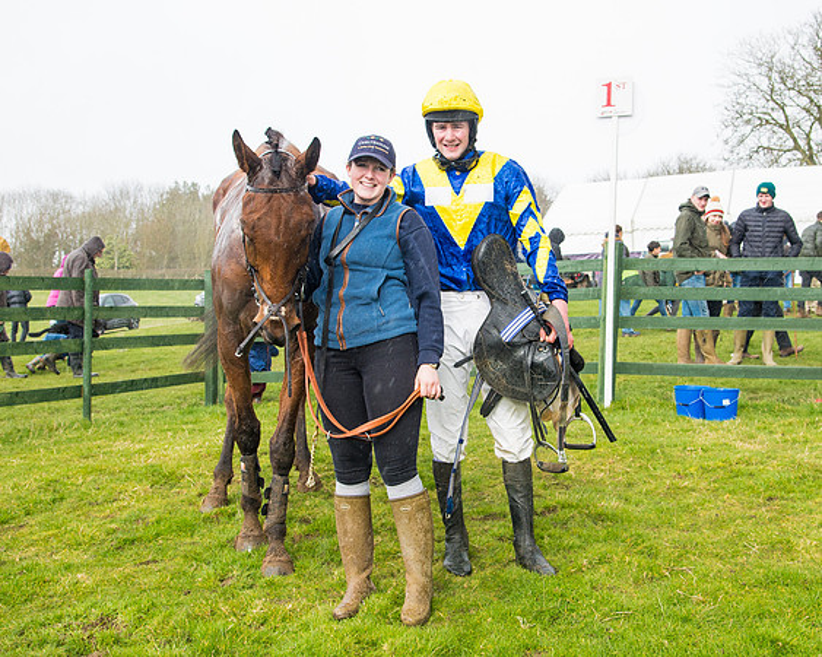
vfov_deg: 31.0
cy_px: 314
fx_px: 1184
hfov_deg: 38.2
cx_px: 451
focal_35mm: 49
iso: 400
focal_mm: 34
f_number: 5
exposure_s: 1/400
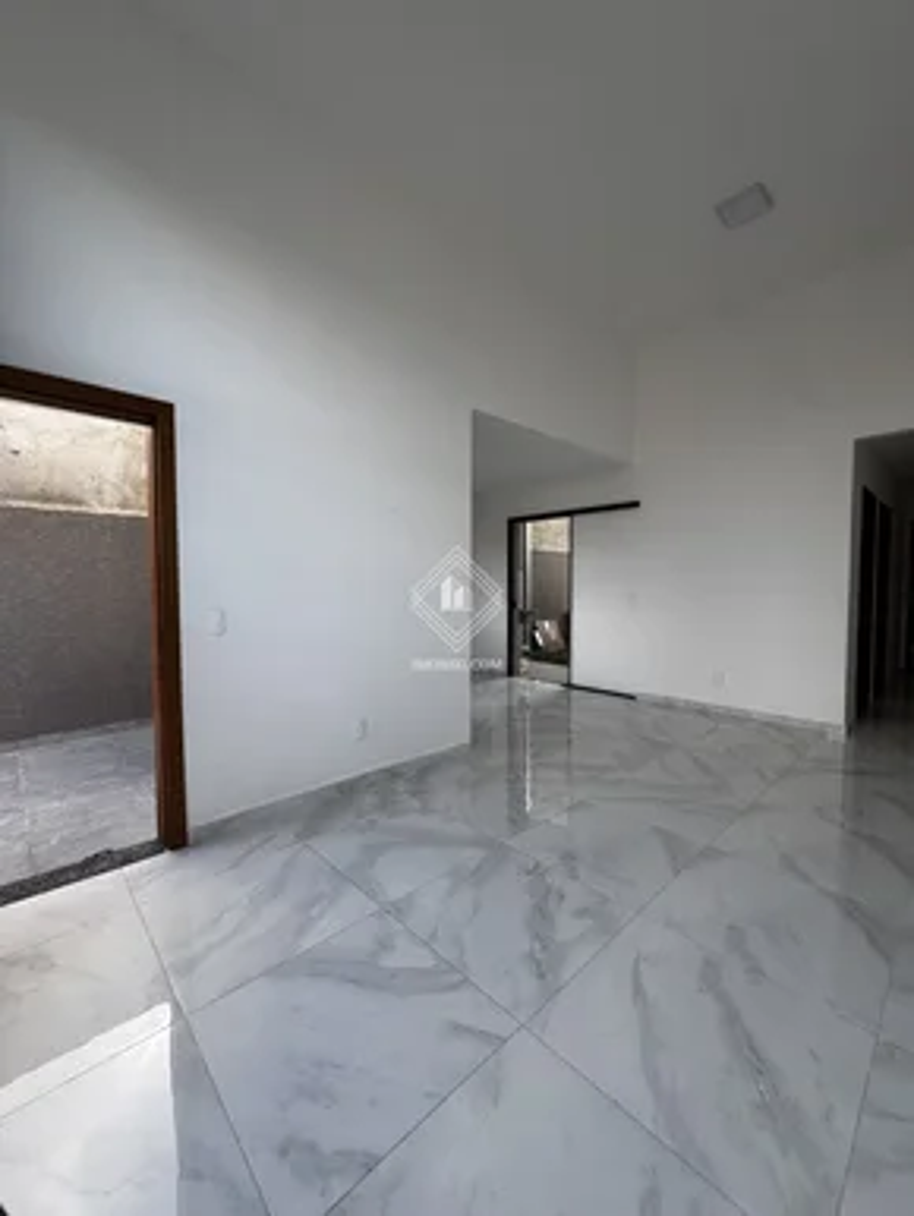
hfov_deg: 85.7
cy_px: 608
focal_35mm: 14
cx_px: 457
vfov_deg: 102.0
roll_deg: +0.4
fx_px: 492
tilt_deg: -2.6
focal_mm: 2.22
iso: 40
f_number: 2.2
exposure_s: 1/157
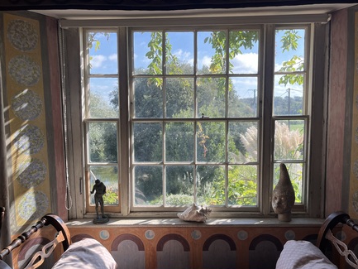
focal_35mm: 30
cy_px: 137
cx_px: 191
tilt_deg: -5.8
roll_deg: +0.7
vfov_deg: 46.8
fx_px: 310
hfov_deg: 59.9
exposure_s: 1/833
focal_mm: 5.1
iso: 50
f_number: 1.6
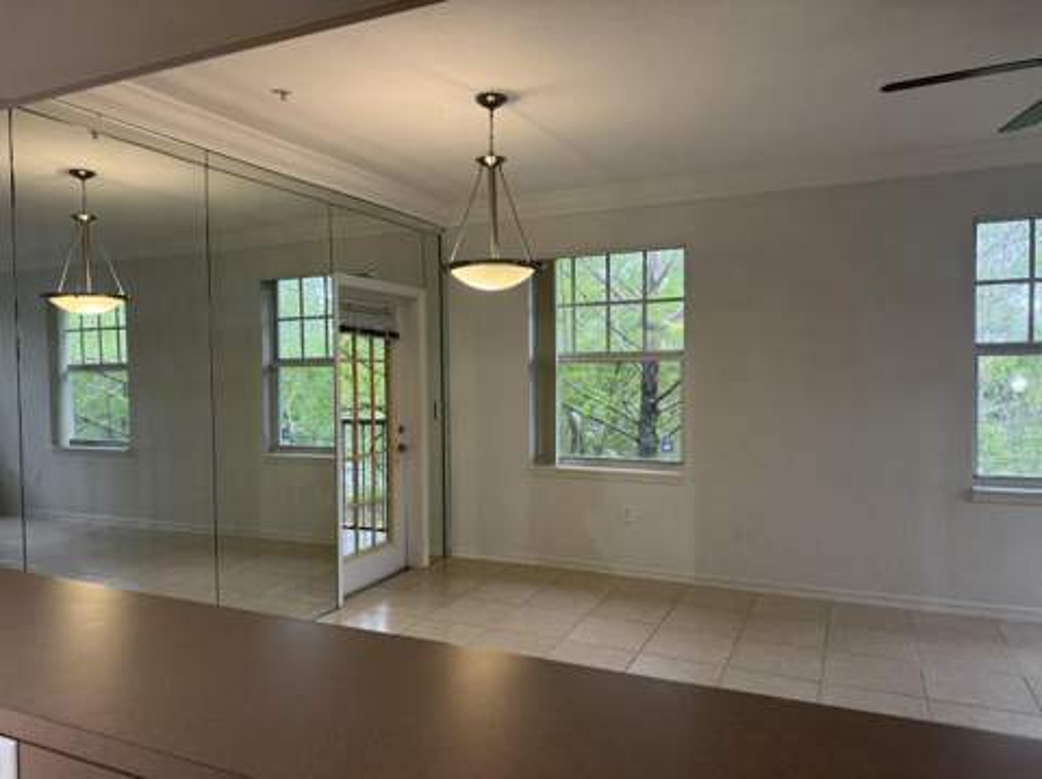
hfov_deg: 71.7
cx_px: 521
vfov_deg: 56.7
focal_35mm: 24
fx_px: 722
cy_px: 390
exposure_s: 1/60
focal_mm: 6.76
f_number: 1.78
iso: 160
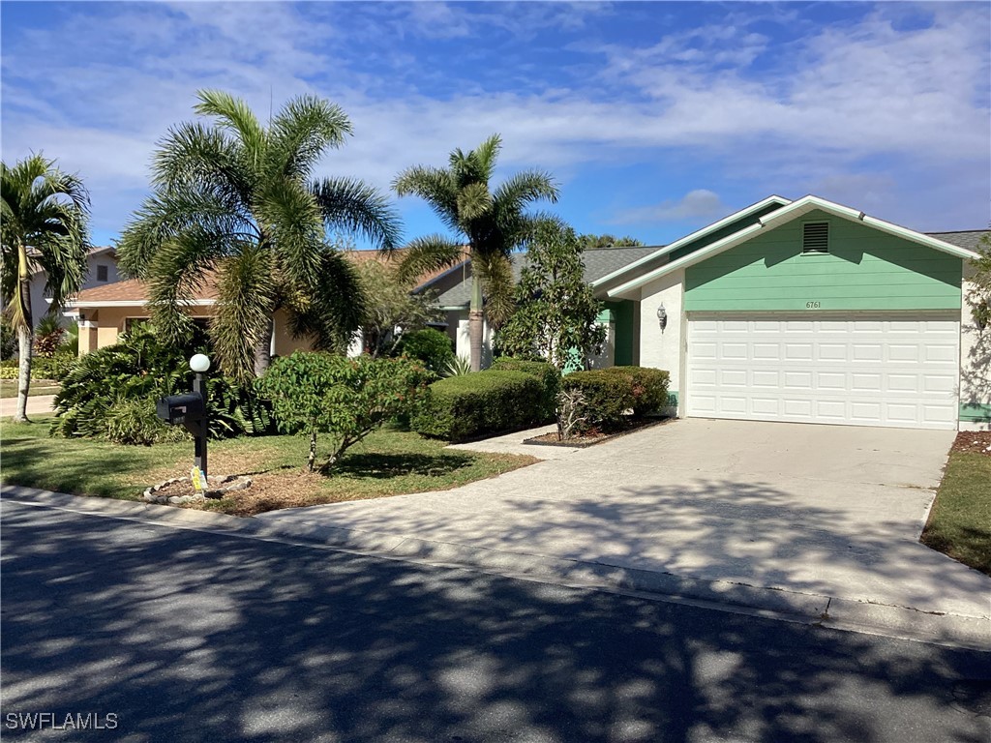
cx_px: 496
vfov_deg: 45.4
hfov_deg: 58.4
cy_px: 372
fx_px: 887
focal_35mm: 31
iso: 25
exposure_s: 1/1988
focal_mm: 3.3
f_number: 2.4
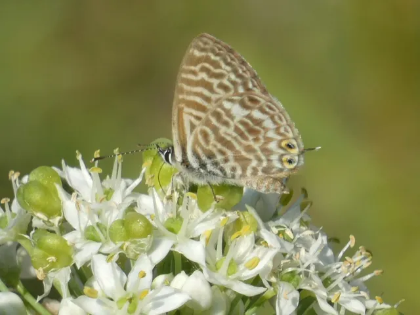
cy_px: 158
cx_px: 210
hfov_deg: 4.2
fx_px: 5690
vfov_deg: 3.2
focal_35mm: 469
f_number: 5.6
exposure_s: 1/200
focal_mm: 84
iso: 80
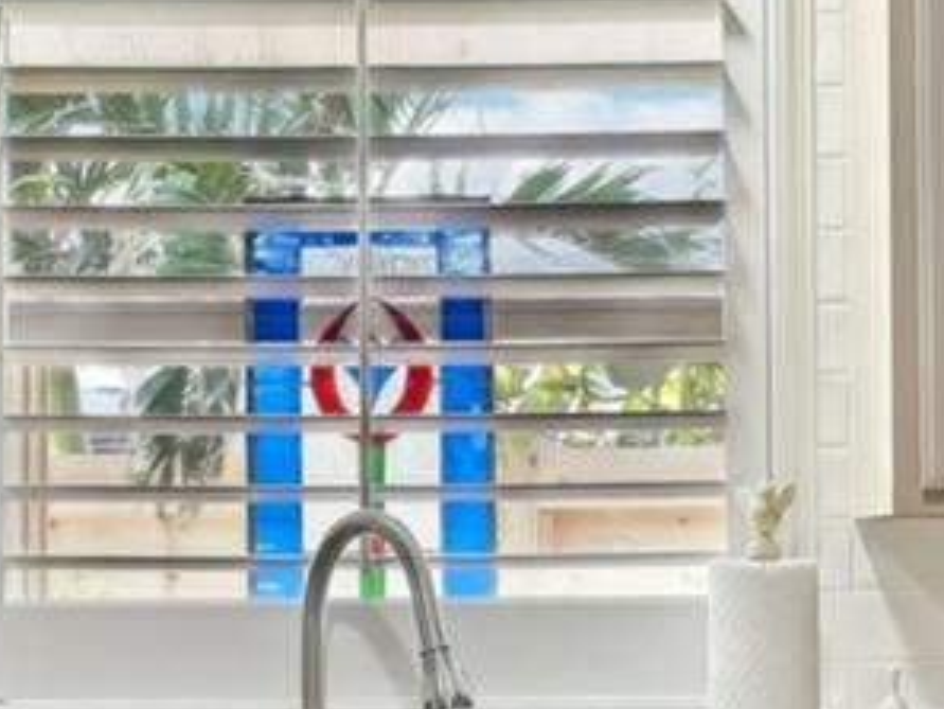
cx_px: 410
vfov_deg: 15.4
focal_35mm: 96
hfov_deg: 20.5
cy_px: 529
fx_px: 2608
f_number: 8
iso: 400
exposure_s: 1/25
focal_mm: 18.5
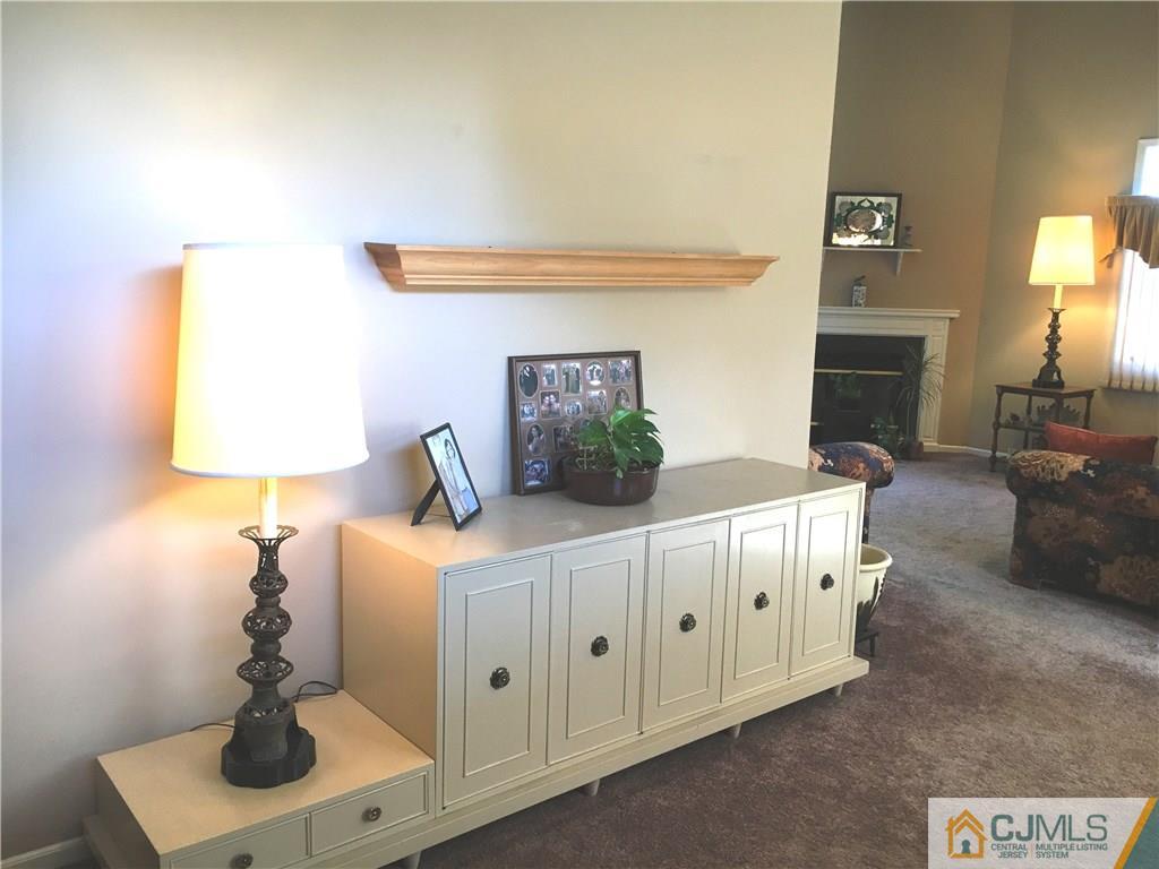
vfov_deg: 48.2
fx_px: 971
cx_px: 580
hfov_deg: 61.7
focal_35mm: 29
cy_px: 434
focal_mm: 4.15
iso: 40
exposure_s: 1/30
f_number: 2.2
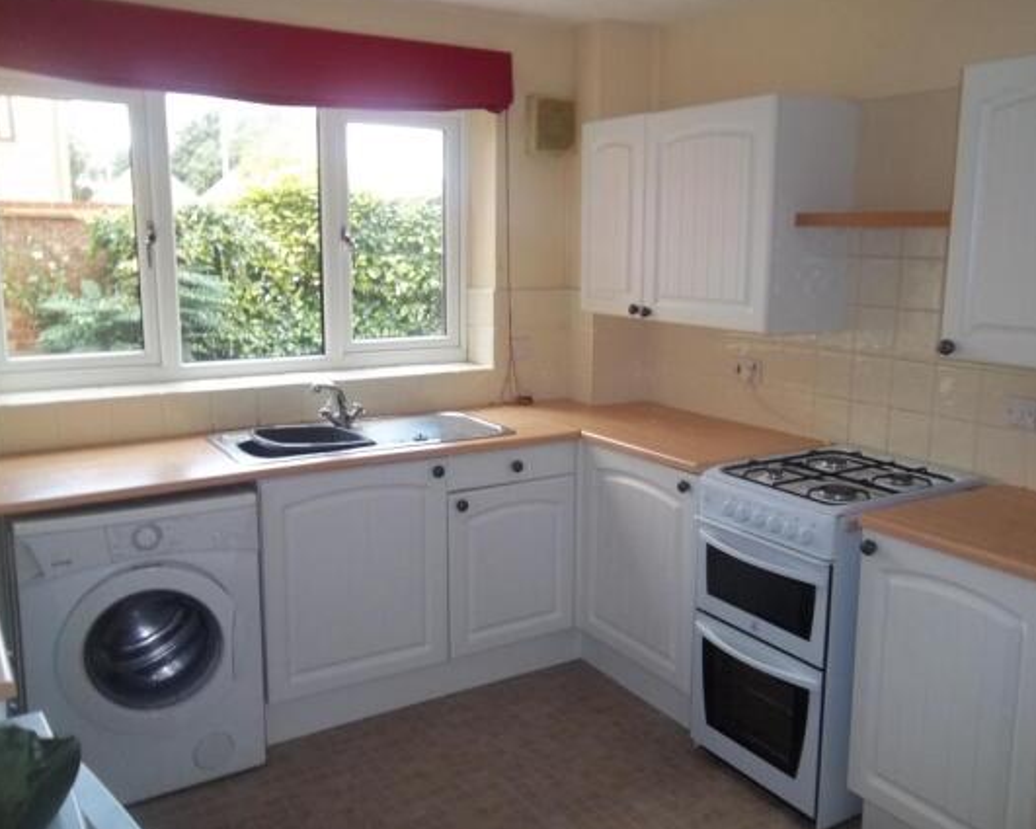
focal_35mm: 30
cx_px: 557
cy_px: 413
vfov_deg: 48.5
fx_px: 920
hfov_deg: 58.7
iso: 160
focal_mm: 5.05
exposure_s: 1/40
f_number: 3.5
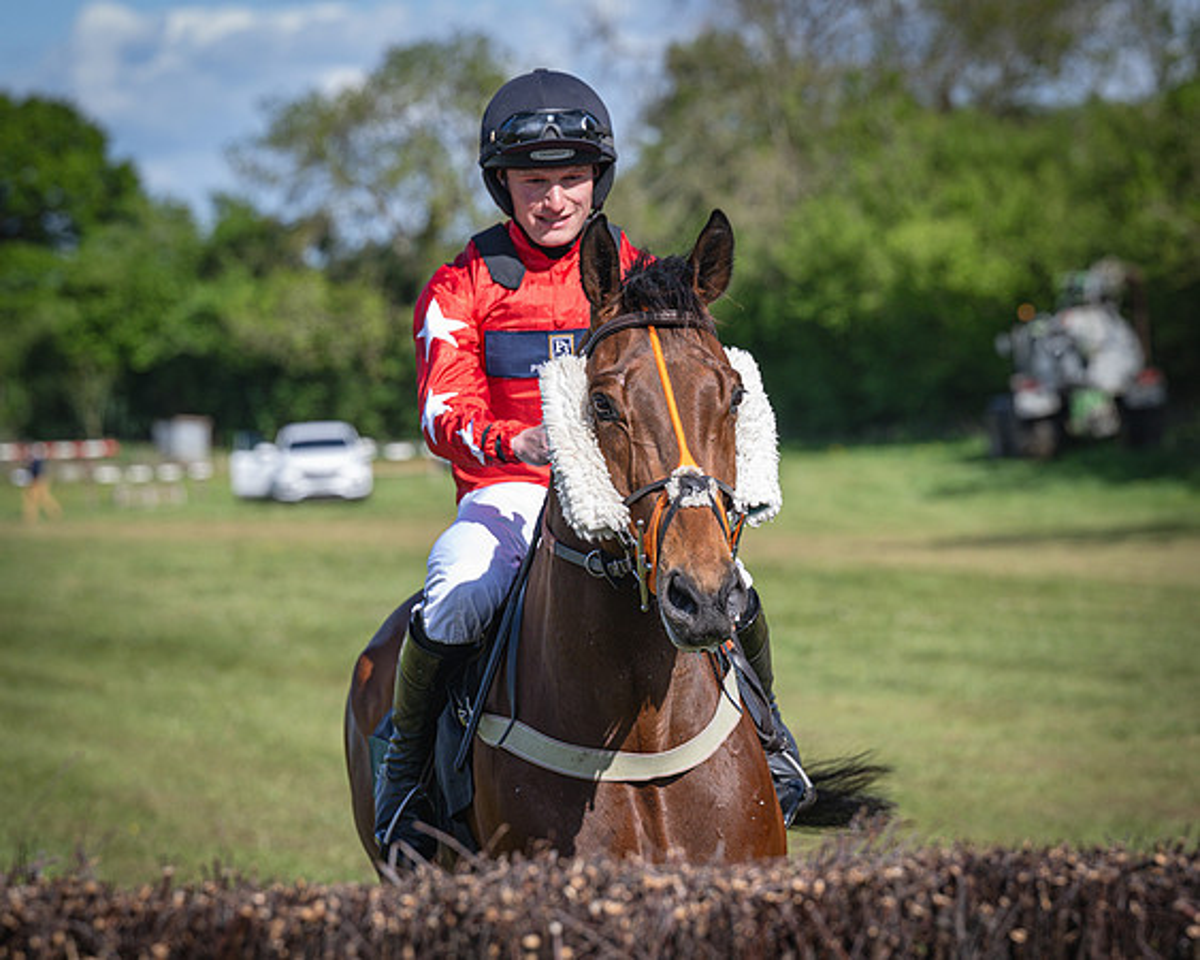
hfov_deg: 12.6
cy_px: 496
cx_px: 659
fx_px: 5432
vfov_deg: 10.1
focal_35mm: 153
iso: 400
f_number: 4
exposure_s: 1/2000
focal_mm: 110
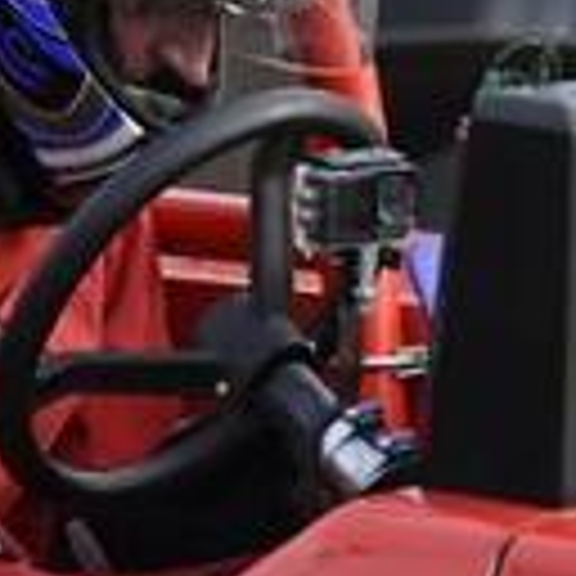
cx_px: -72
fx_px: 49399
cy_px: 169
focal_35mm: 2624
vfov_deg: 0.7
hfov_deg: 0.7
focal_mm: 400
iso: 320
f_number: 5.6
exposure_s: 1/320
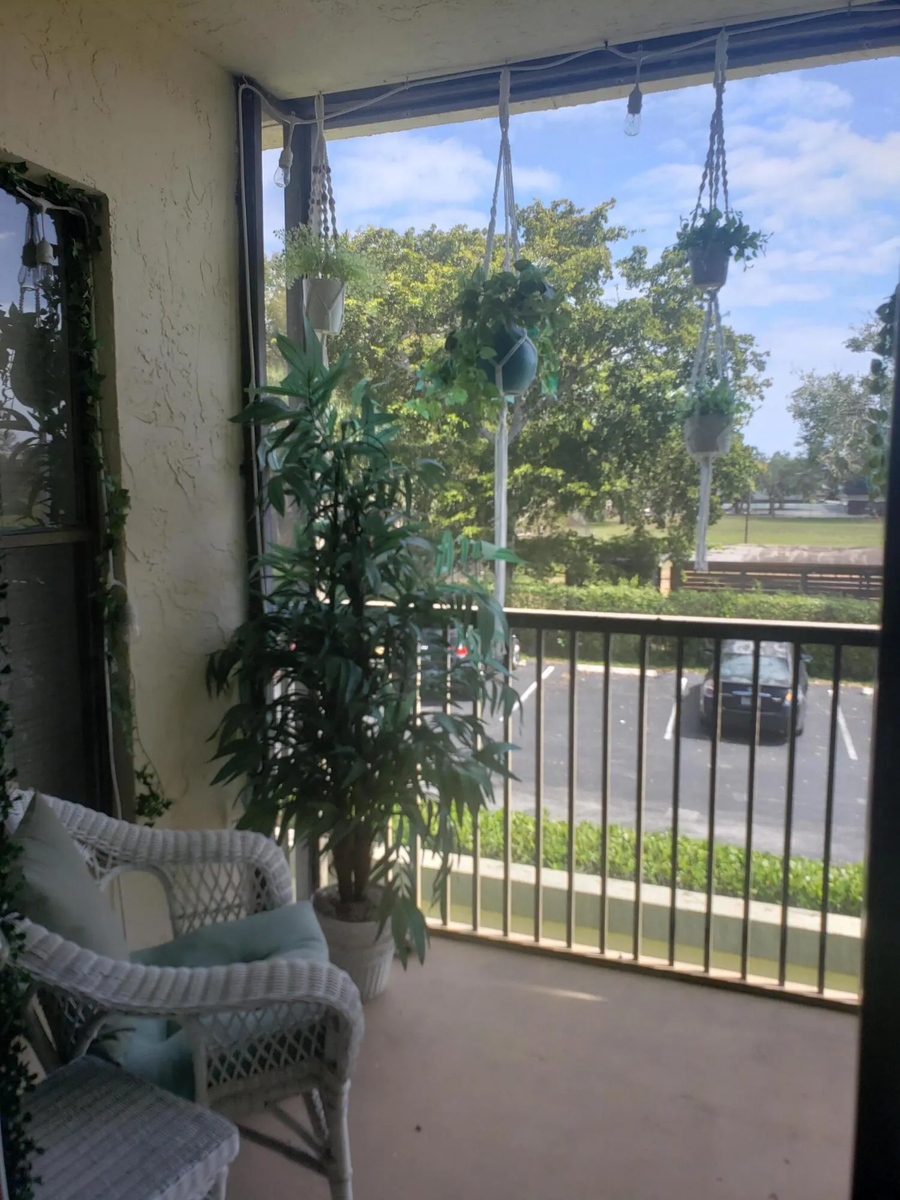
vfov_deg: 67.3
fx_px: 901
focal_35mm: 26
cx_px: 450
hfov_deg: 53.1
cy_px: 600
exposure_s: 1/548
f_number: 2.4
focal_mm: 4.3
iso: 50
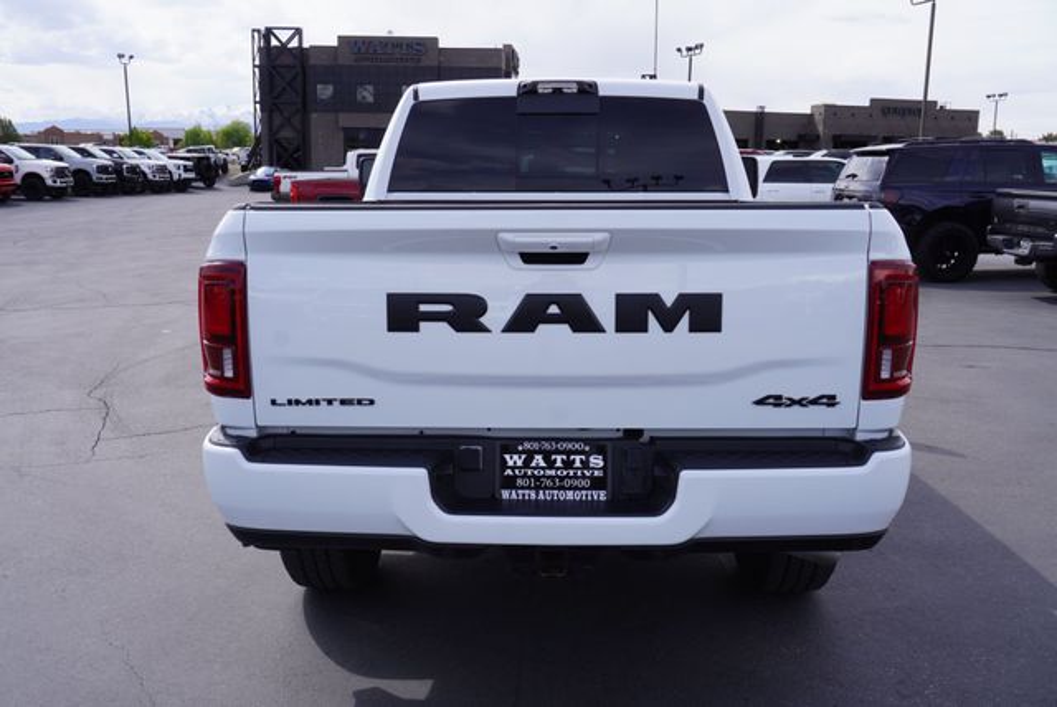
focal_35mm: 32
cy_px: 354
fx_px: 926
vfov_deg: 41.8
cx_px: 528
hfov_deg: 59.4
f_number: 9
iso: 100
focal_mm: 21
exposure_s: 1/125
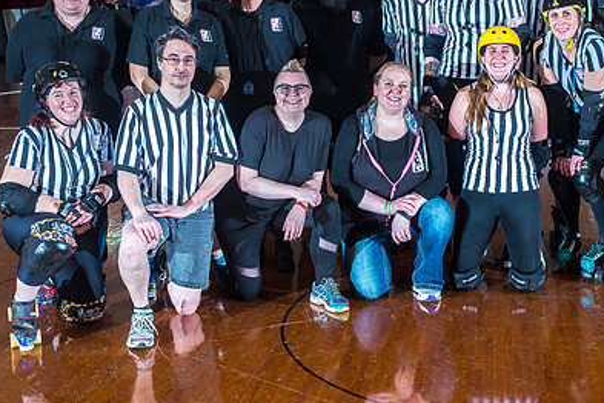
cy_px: 122
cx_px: 404
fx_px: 990
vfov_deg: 22.9
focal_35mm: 59
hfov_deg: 33.6
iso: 800
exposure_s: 1/160
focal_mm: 40
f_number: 4.5
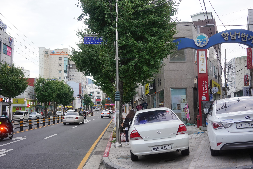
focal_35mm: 35
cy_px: 84
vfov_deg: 37.9
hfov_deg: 54.4
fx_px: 246
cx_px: 126
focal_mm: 35
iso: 400
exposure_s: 1/100
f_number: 5
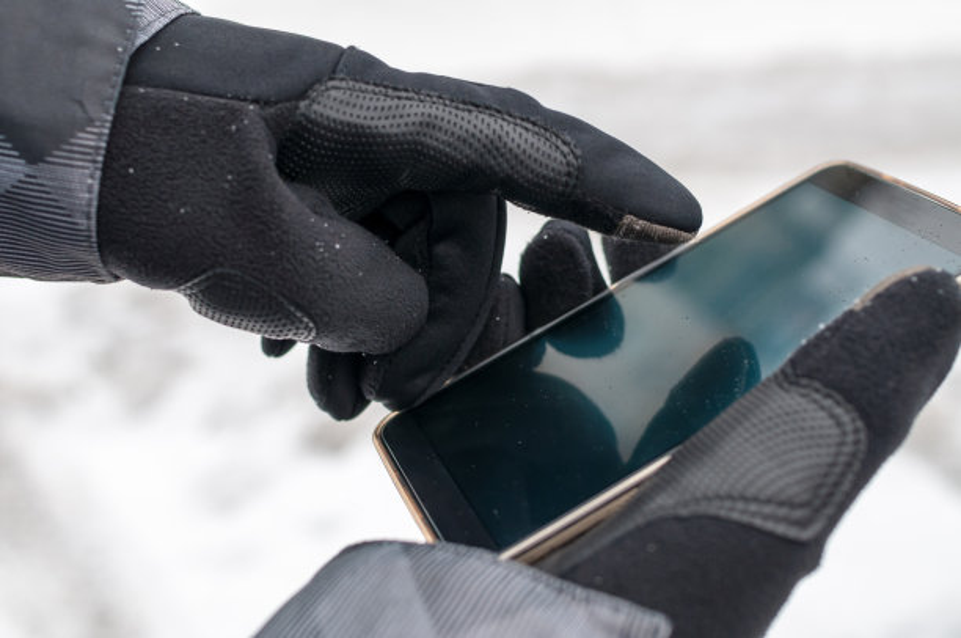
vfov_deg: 29.8
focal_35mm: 45
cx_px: 480
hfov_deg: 43.7
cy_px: 319
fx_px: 1199
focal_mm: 30
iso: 200
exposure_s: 1/400
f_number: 4
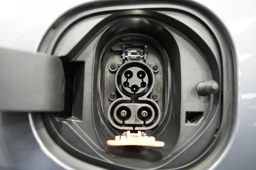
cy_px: 85
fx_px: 199
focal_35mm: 28
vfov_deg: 46.4
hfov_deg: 65.5
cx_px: 128
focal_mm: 28
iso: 500
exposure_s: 1/30
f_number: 2.8
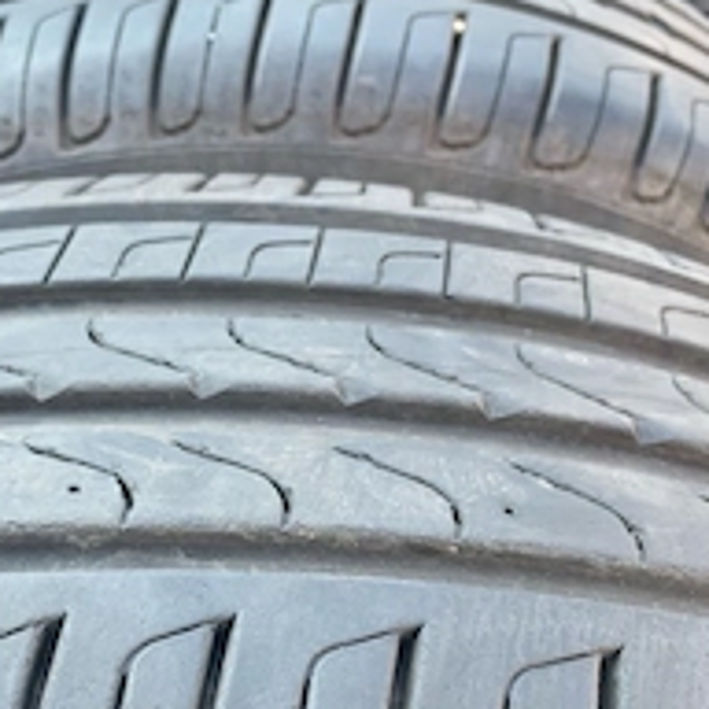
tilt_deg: -44.1
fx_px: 1112
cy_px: 535
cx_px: 233
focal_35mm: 48
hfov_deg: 35.0
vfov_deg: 34.6
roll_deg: +1.9
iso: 64
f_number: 1.6
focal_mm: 4.2
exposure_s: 1/121
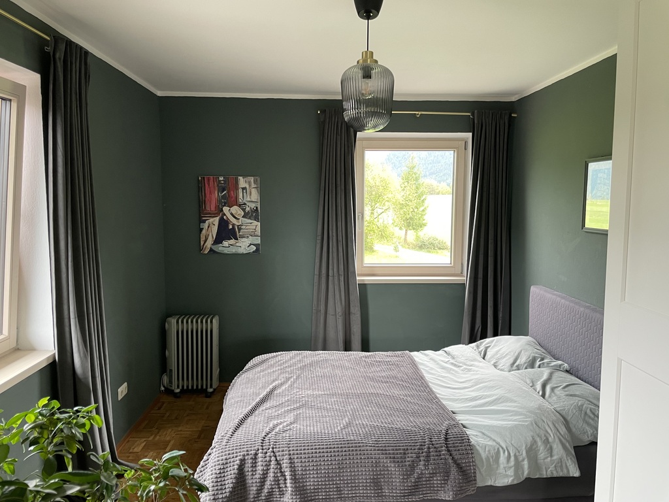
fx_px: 502
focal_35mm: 26
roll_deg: +0.0
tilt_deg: -6.3
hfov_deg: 67.3
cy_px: 251
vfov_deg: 53.1
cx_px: 334
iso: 125
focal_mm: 4.2
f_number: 1.6
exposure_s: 1/73
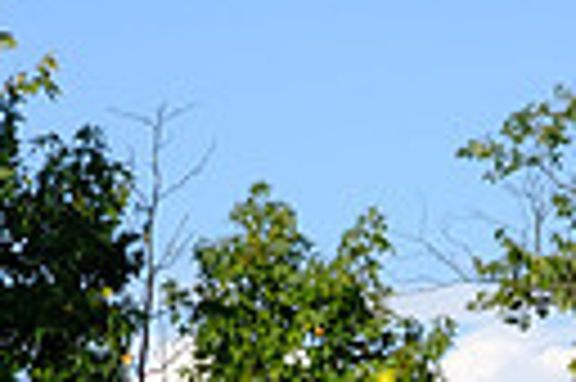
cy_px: 802
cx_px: 634
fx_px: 6008
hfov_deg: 5.5
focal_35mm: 376
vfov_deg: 3.6
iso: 200
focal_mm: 55
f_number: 22
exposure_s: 1/42
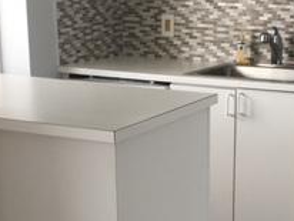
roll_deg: -1.1
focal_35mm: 90
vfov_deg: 16.3
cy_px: 180
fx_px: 765
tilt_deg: -14.6
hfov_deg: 21.4
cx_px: 243
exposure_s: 1/60
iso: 25
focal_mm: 4.15
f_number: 2.2
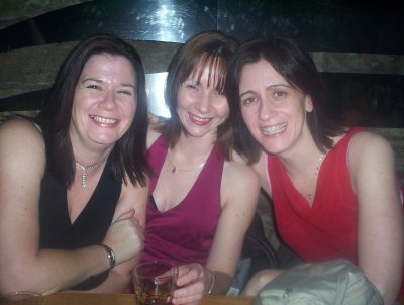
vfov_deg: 37.9
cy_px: 152
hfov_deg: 48.9
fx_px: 445
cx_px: 202
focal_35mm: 38
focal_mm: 4.99
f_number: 4.5
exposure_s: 1/60
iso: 140
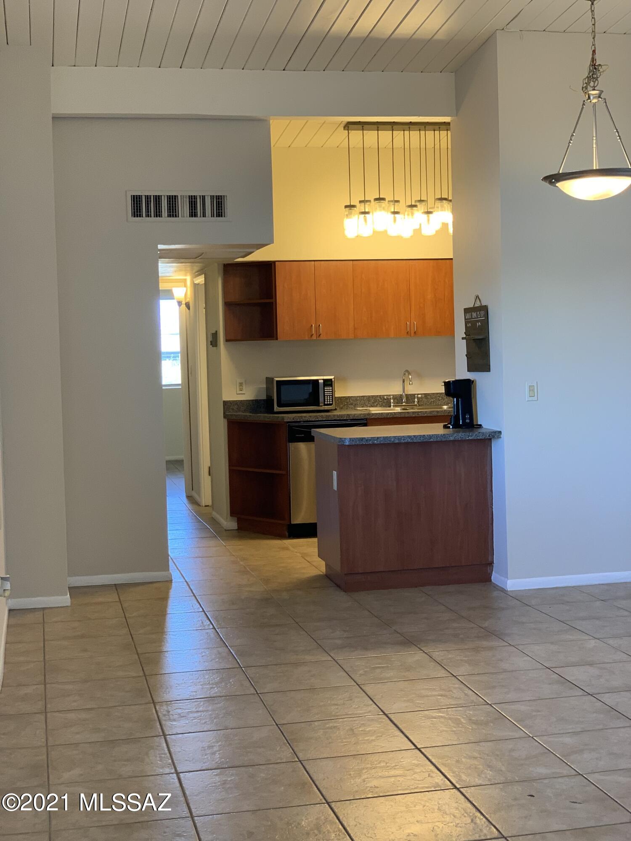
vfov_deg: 36.8
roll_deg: +2.0
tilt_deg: -2.6
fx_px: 1264
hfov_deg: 28.0
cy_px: 420
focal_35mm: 52
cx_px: 316
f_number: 2.4
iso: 160
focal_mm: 6
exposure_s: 1/60
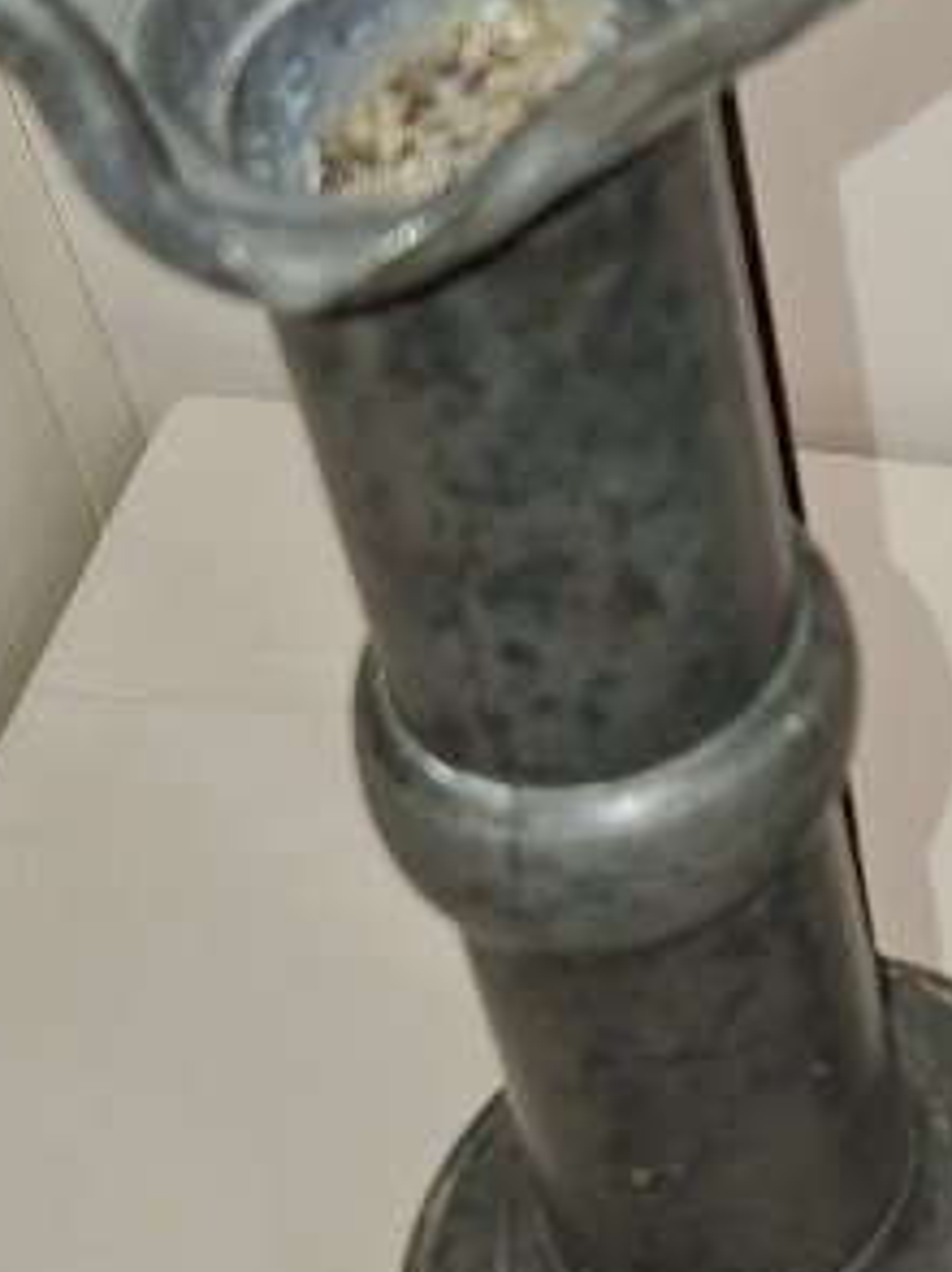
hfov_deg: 14.5
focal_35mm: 94
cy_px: -13
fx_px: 3452
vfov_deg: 20.2
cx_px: 1471
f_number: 1.8
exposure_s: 1/120
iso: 250
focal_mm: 5.54
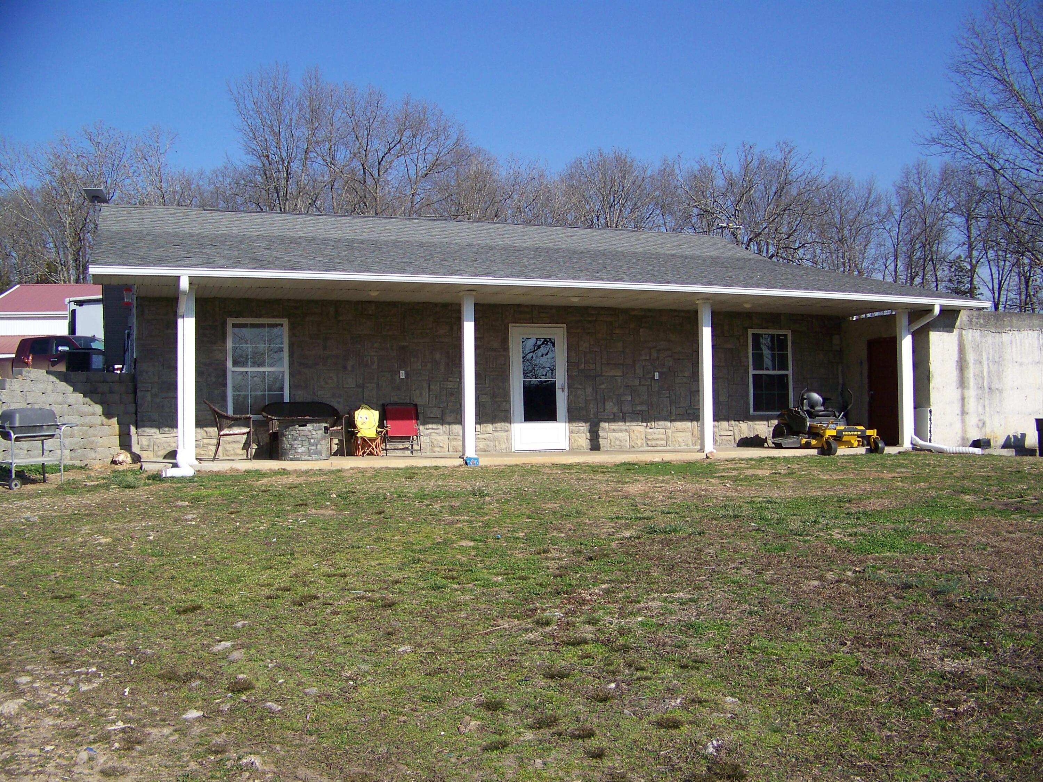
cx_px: 522
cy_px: 391
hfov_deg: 51.4
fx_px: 1085
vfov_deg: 39.7
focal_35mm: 36
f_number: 2.8
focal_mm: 5.85
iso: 64
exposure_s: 1/1000
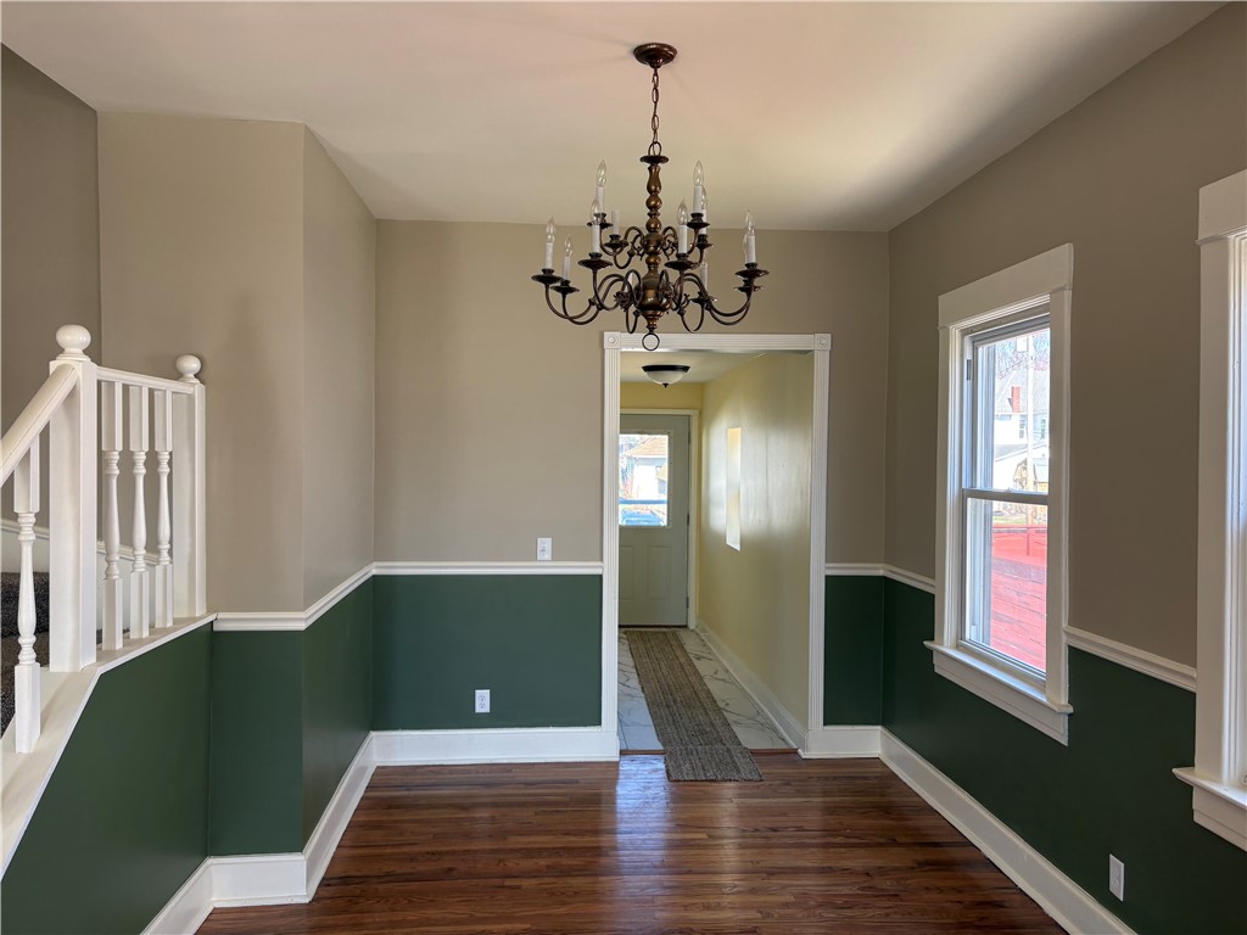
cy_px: 468
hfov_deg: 67.3
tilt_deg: +0.5
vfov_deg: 53.1
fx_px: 937
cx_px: 624
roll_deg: -1.0
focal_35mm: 26
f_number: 1.6
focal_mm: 5.96
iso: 64
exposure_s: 1/126
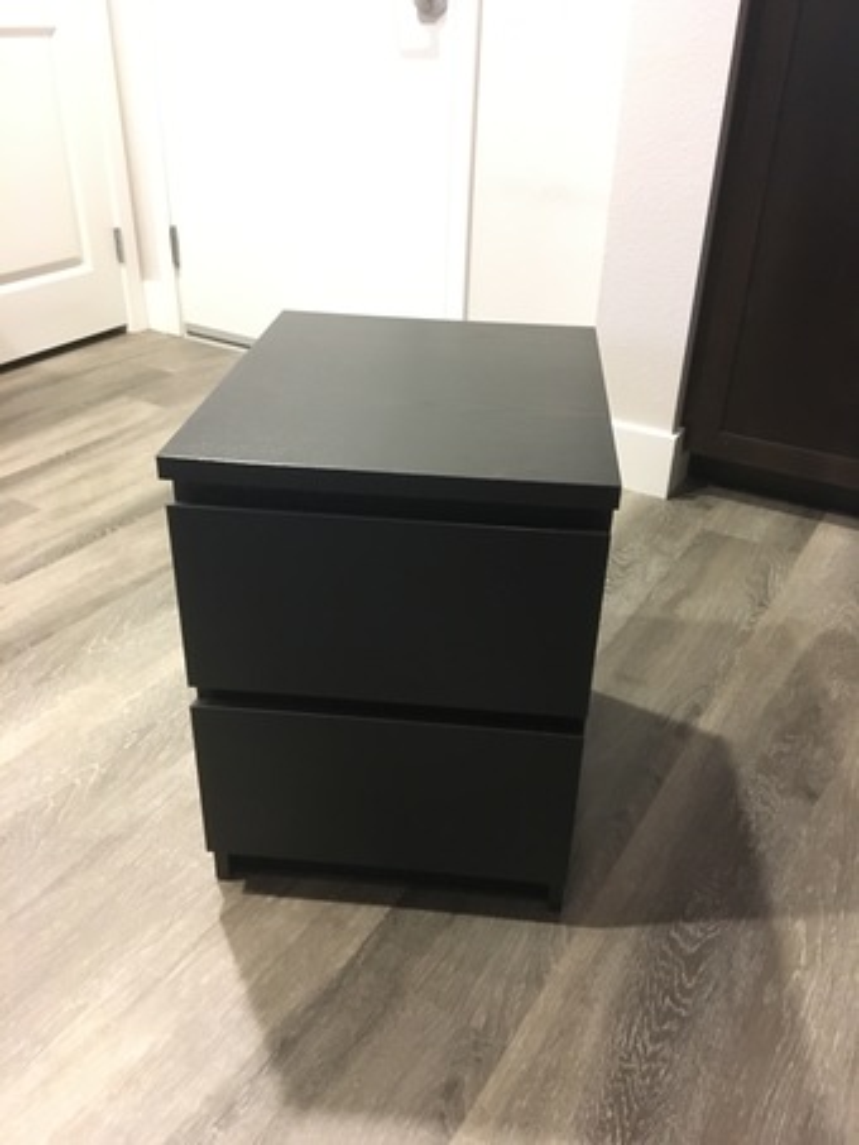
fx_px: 959
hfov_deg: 48.2
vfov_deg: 61.6
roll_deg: -0.2
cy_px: 572
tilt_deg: -28.8
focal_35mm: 29
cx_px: 430
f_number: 2.2
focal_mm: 4.15
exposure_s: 1/15
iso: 500
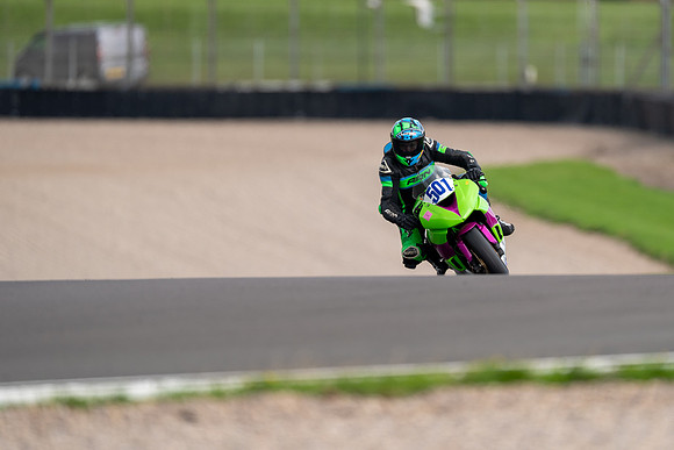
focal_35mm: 782
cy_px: 157
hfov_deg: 2.6
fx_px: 14644
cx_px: 401
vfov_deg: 1.8
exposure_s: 1/500
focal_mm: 600
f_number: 4
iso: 125
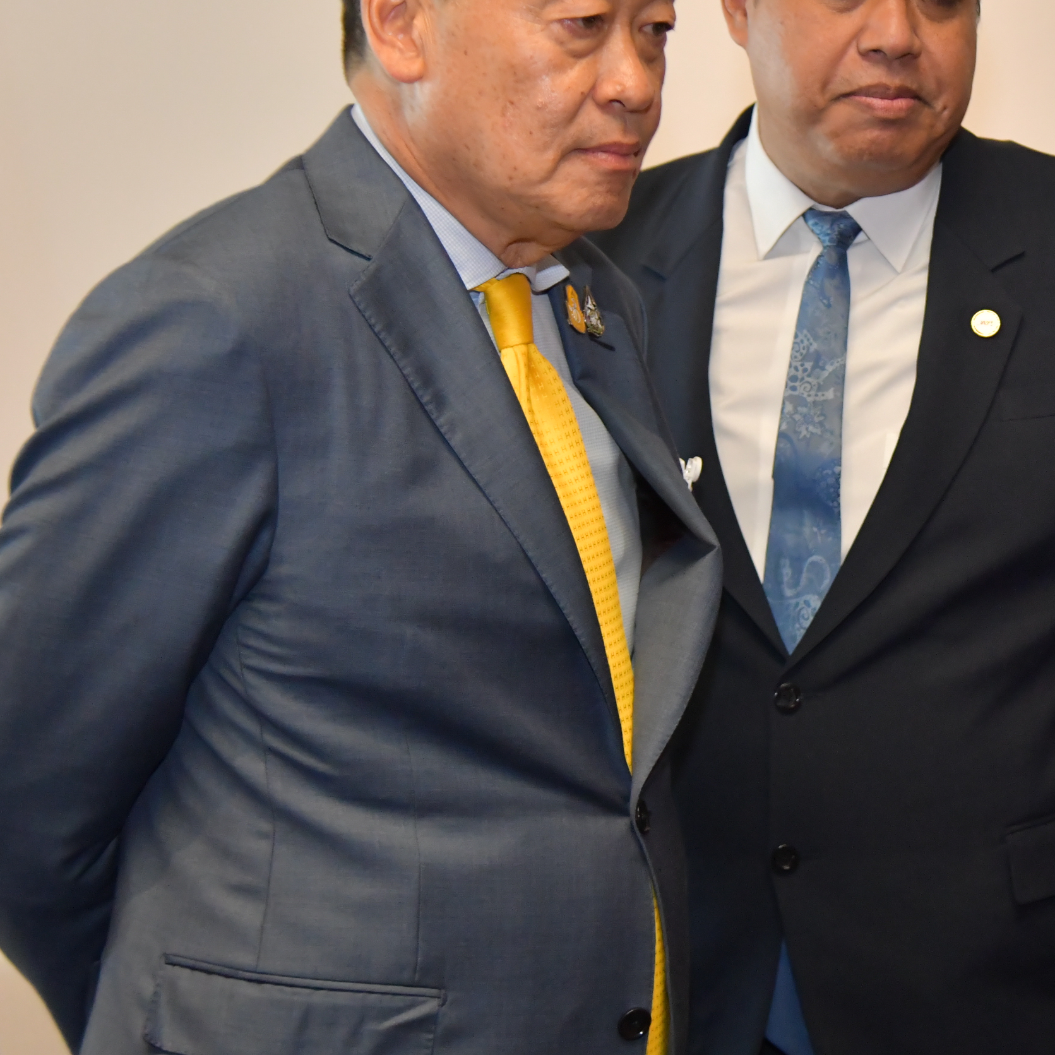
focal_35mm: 105
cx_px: 1015
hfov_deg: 16.3
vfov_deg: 16.5
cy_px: 335
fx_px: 3621
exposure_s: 1/200
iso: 2500
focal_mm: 50
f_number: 4
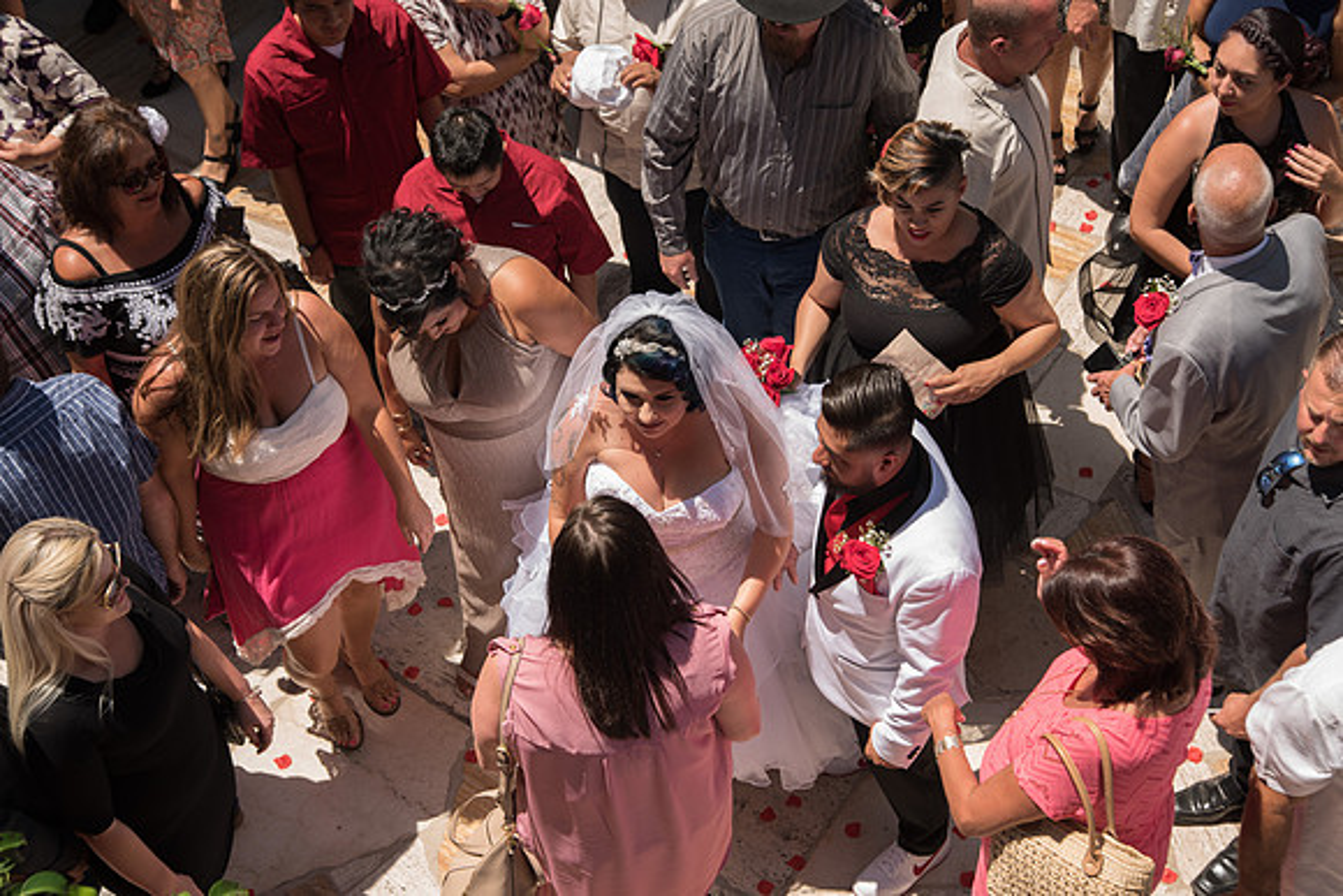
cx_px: 672
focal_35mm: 52
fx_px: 1940
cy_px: 448
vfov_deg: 26.0
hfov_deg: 38.2
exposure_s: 1/250
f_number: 8
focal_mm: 52
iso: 100
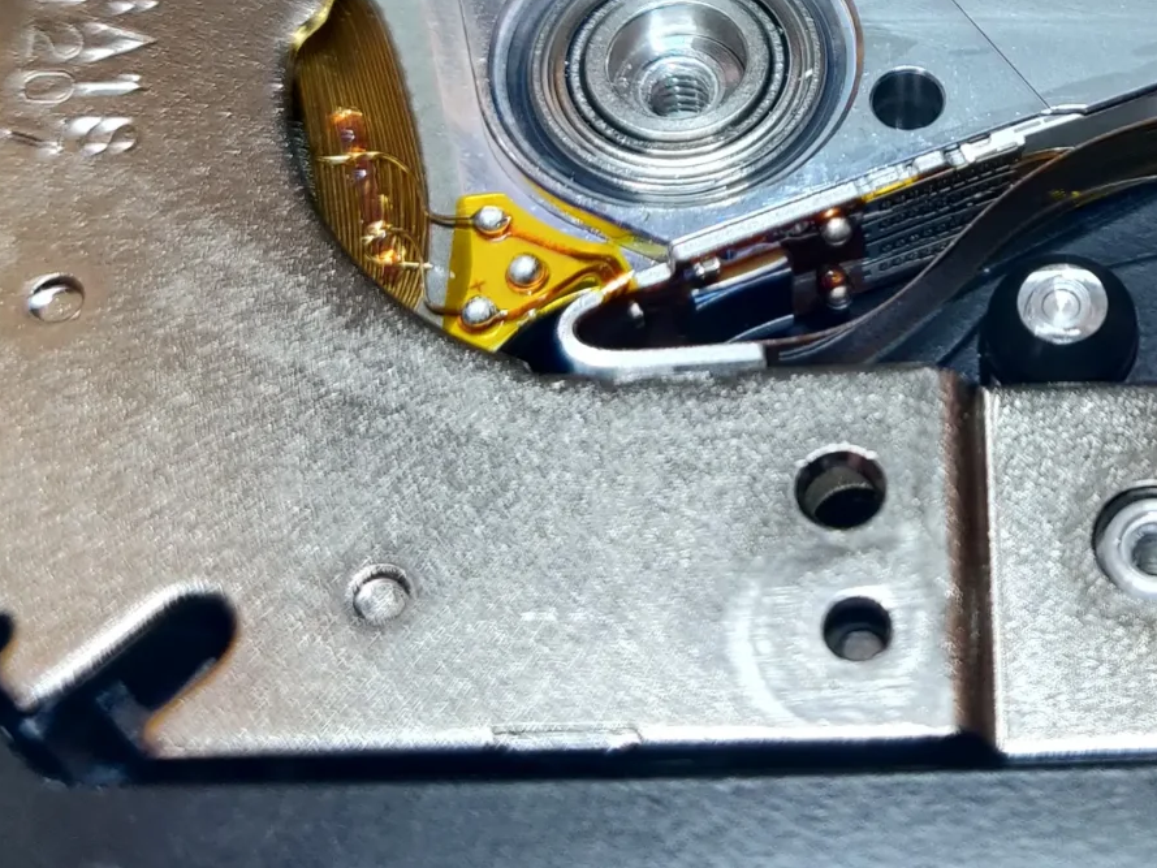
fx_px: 2407
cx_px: 987
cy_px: -46
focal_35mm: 72
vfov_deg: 19.7
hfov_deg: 26.3
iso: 250
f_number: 1.7
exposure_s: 1/50
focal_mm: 4.25
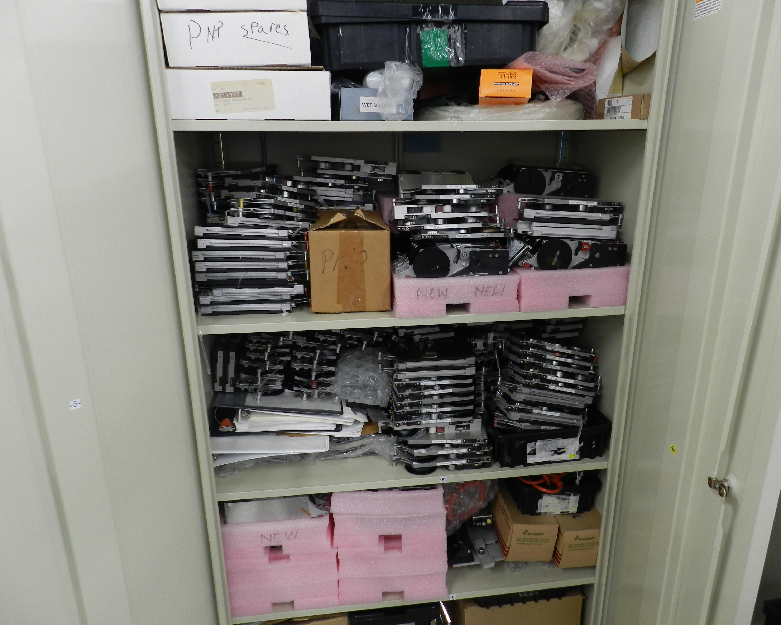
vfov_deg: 58.8
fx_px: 555
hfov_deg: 70.2
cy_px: 313
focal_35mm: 24
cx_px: 413
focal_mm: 4
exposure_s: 1/30
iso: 200
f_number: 3.4
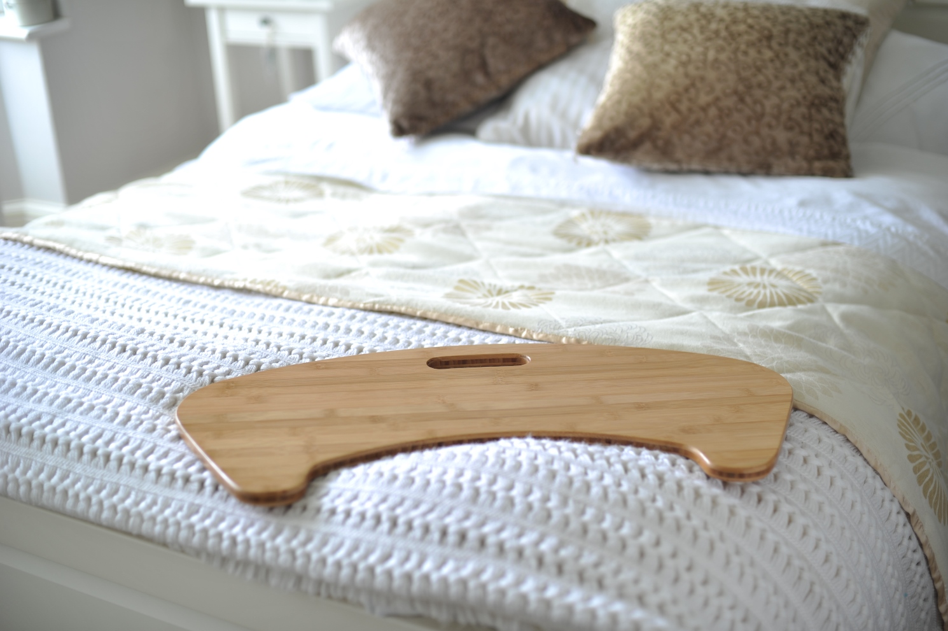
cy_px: 316
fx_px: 1316
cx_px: 474
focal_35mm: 50
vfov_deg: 27.0
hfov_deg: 39.6
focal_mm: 50
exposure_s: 1/8
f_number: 2.2
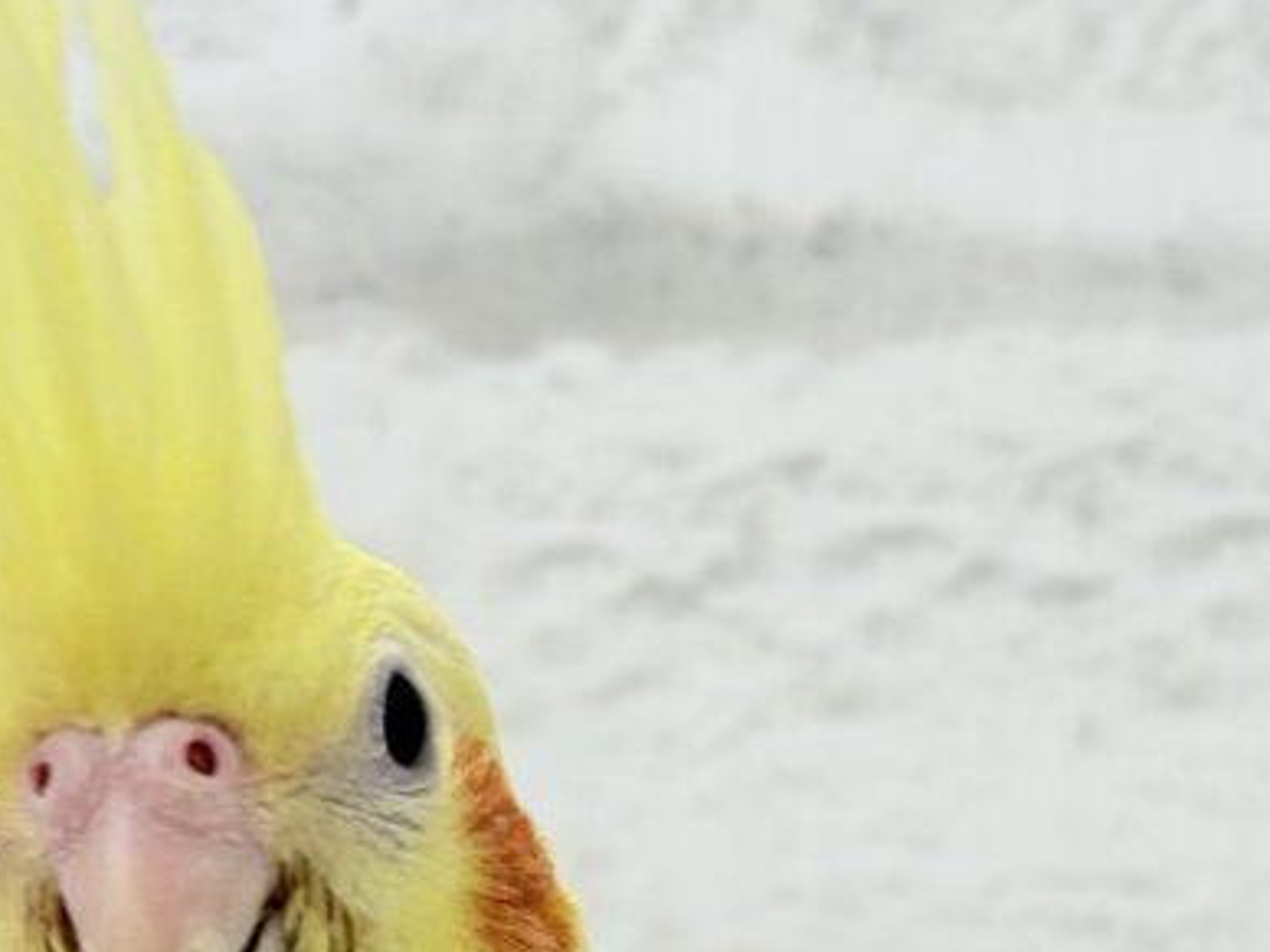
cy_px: 1174
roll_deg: +0.9
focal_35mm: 161
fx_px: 5907
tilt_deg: +0.1
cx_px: 321
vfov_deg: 9.1
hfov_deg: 12.2
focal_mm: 5.96
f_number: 1.6
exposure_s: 1/50
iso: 25
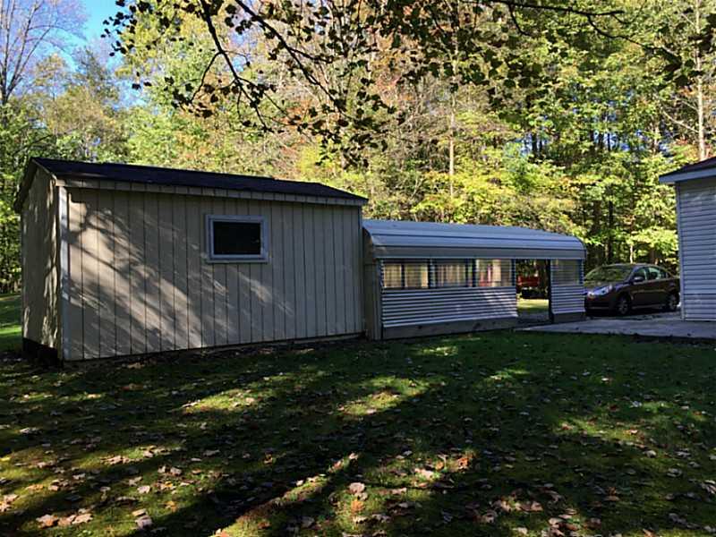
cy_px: 268
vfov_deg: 48.2
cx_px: 358
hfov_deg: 61.7
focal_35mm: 29
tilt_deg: +1.5
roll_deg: +1.8
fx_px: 600
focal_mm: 4.15
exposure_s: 1/280
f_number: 2.2
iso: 32
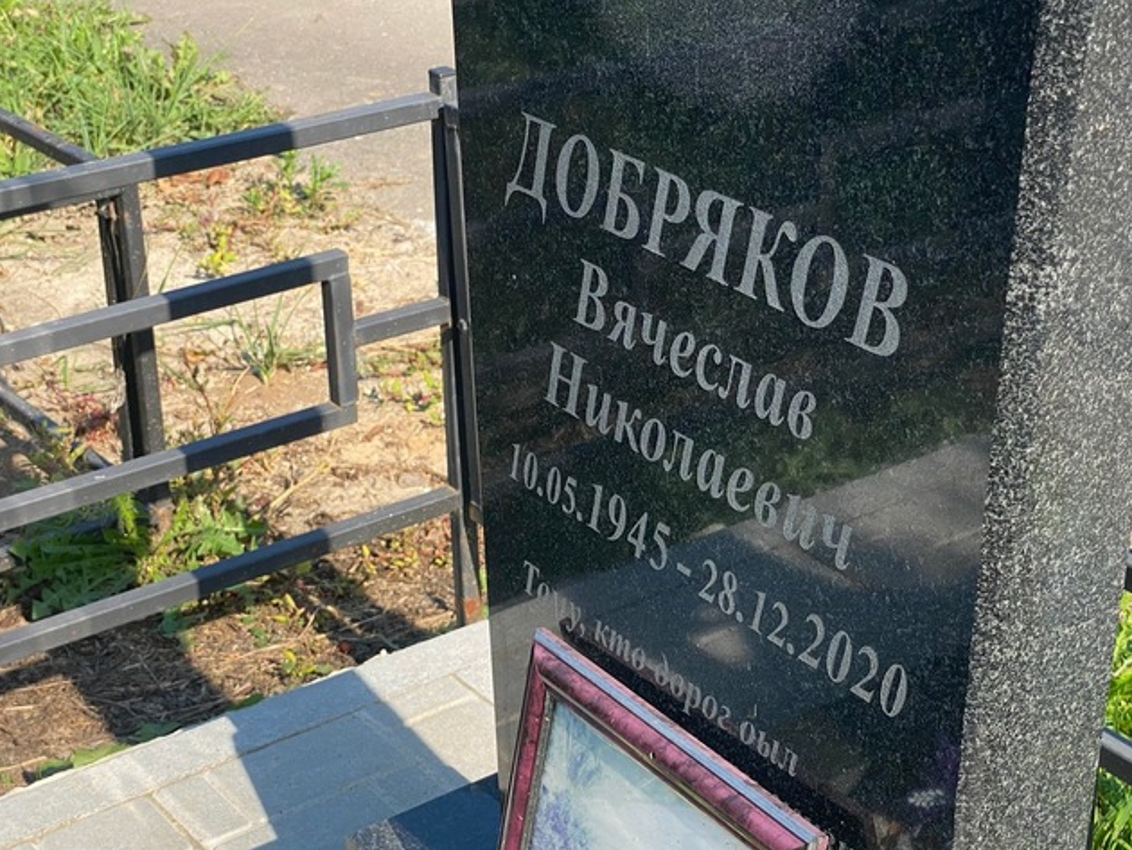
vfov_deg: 22.3
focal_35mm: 66
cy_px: 406
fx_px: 2159
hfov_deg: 29.3
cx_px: 650
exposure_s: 1/856
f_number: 2
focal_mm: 6
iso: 20
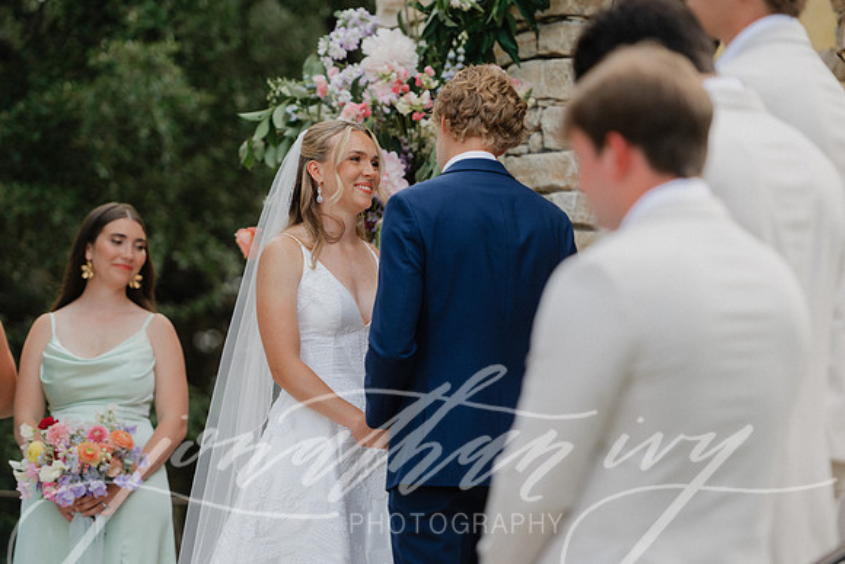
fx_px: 4108
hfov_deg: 11.7
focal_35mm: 175
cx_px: 422
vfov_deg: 7.9
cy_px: 282
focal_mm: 175
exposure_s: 1/800
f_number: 2.8
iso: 200
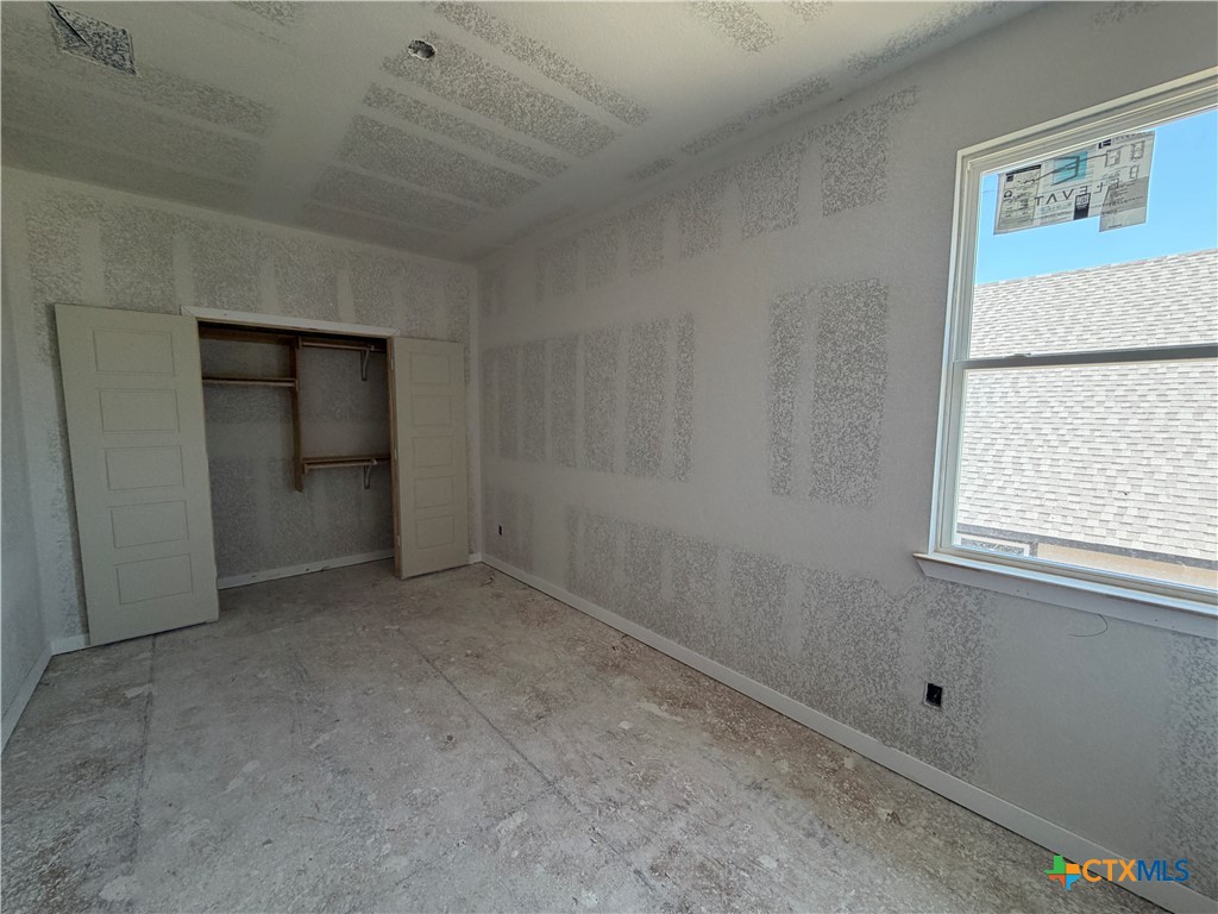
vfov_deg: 85.7
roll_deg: +0.7
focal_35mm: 14
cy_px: 457
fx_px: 493
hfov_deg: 102.1
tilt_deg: -4.5
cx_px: 609
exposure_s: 1/121
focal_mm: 2.22
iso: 200
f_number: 2.2
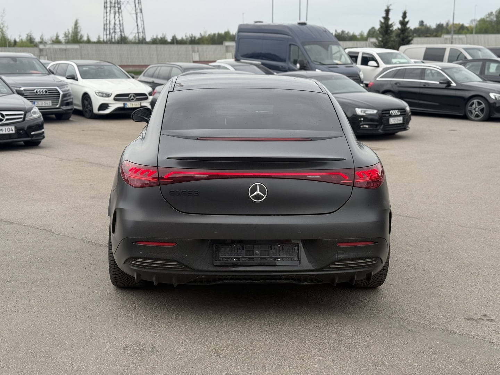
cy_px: 188
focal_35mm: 48
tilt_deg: -10.1
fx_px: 693
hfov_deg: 39.7
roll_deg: +0.3
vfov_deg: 30.3
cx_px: 250
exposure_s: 1/418
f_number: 1.78
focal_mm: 6.76
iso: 64
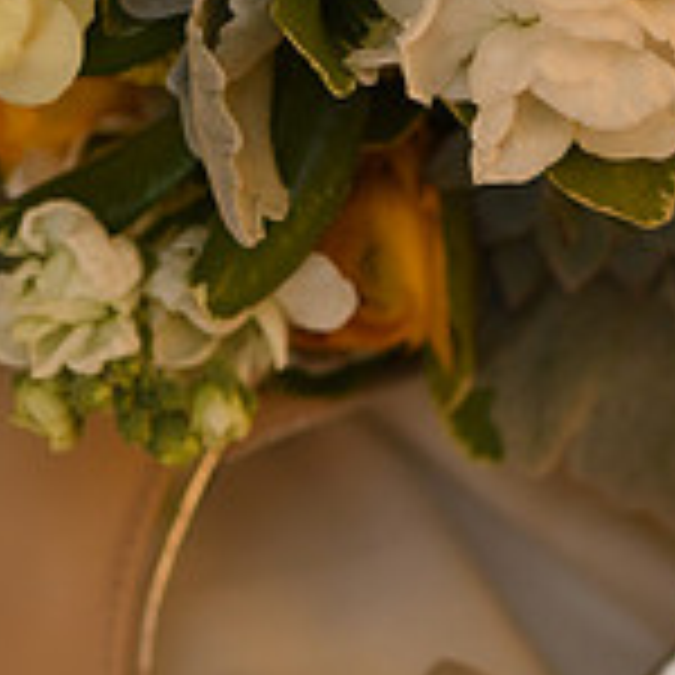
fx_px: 6155
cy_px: 302
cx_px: 317
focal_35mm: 279
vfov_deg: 6.3
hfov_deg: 6.3
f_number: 4
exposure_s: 1/100
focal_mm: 85
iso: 1000
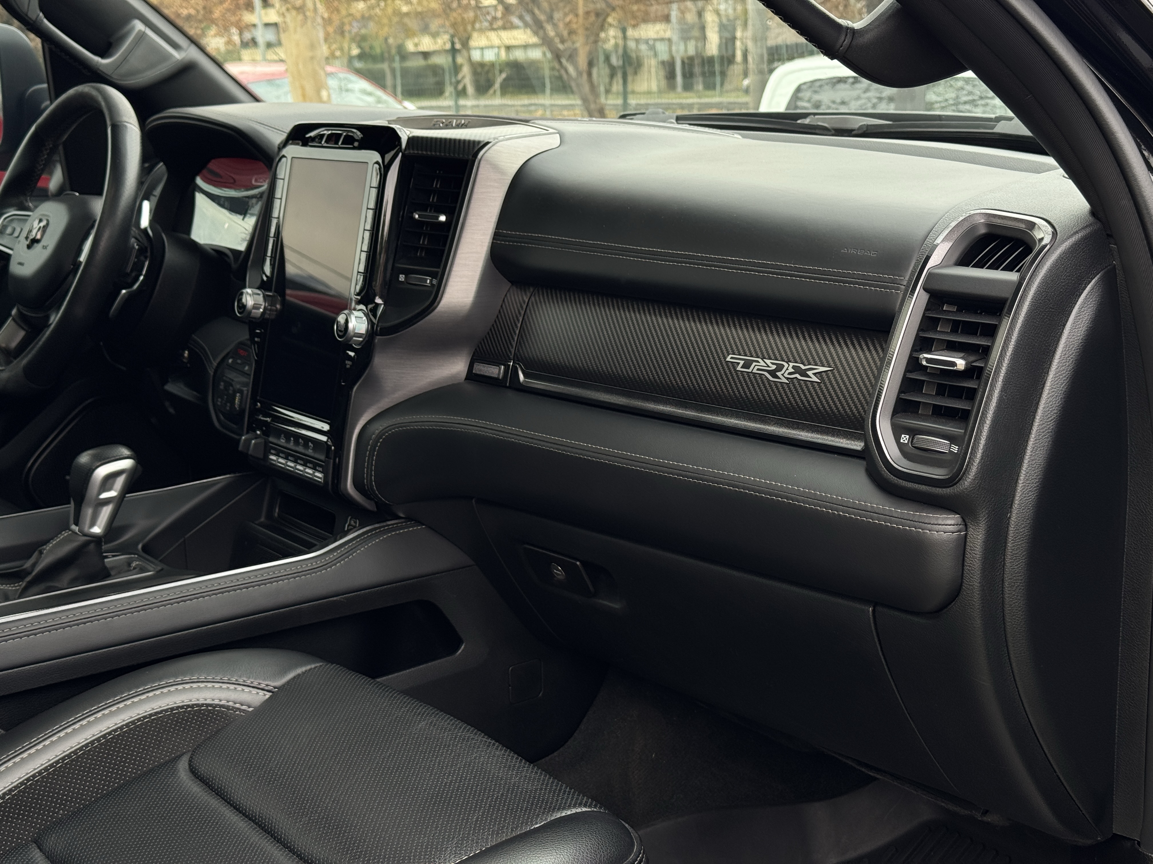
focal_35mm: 48
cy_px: 432
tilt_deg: -11.8
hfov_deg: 39.7
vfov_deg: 30.3
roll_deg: +3.5
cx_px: 576
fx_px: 1599
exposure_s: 1/279
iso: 64
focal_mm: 6.76
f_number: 1.78
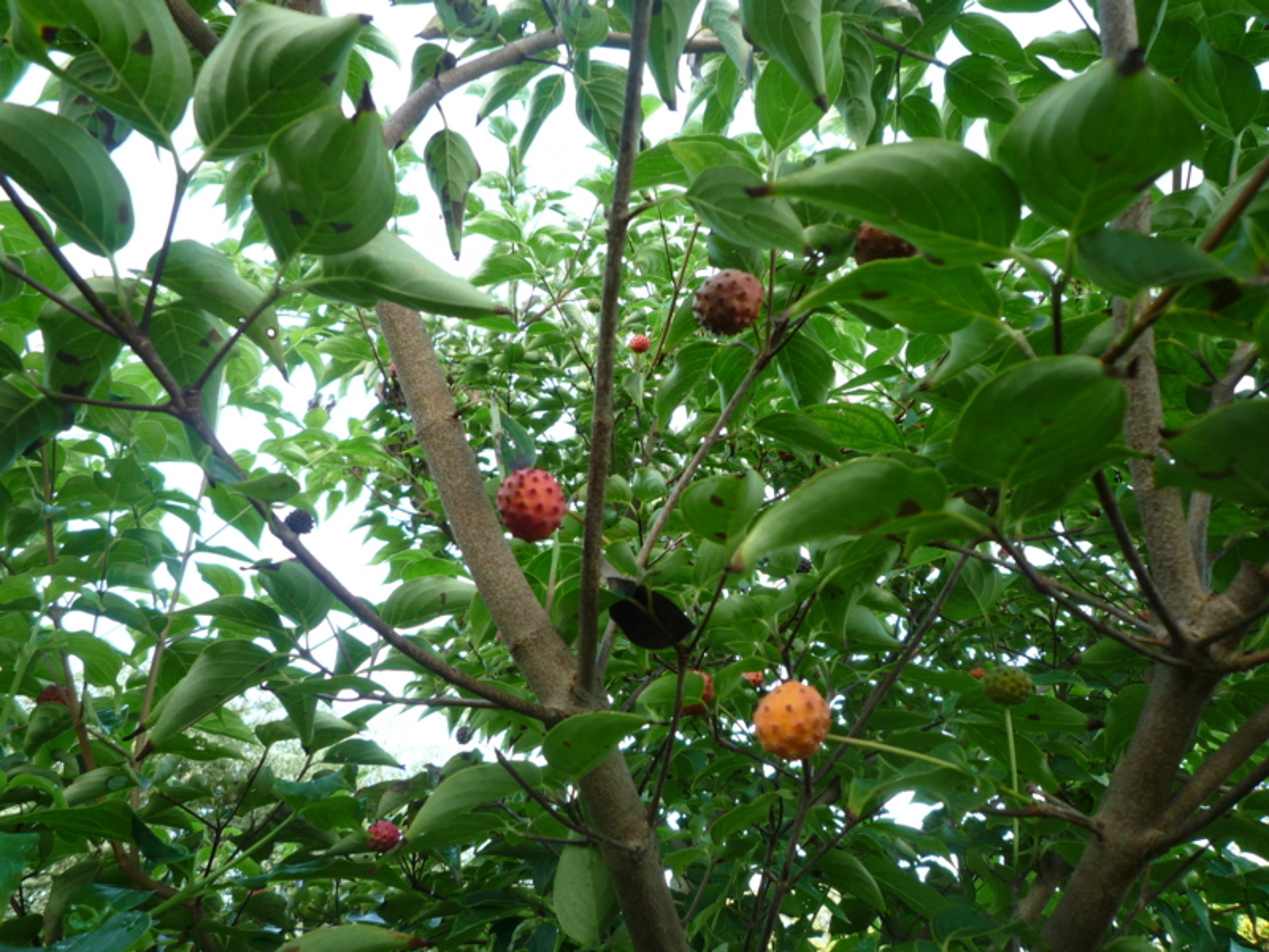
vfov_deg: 54.9
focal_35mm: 25
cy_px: 476
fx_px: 916
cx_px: 634
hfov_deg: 69.4
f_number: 2.8
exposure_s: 1/40
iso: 100
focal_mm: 4.4
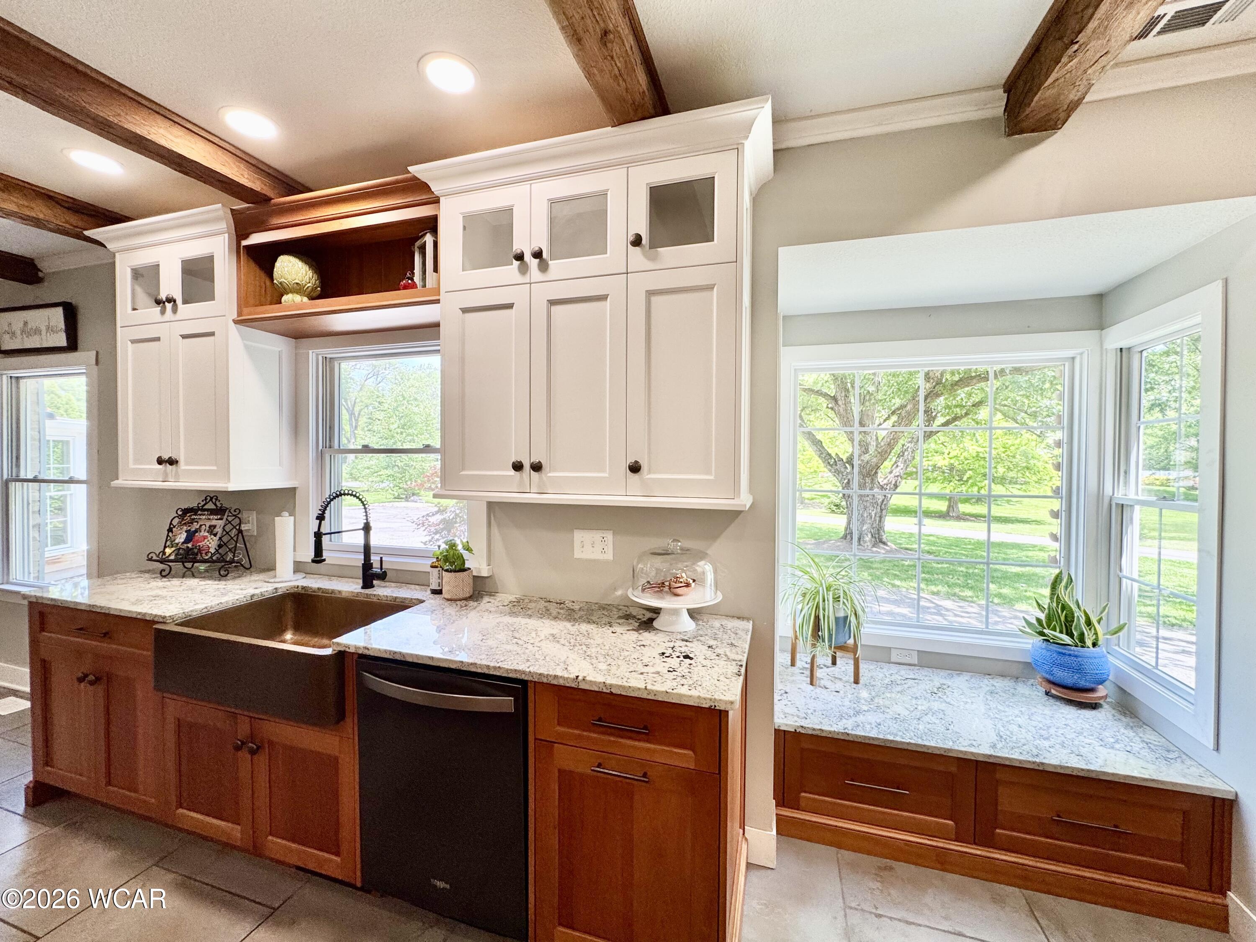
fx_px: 508
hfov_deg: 102.1
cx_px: 628
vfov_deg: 85.7
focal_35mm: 14
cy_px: 471
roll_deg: -0.9
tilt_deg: -1.8
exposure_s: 1/120
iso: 100
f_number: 2.2
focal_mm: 2.22
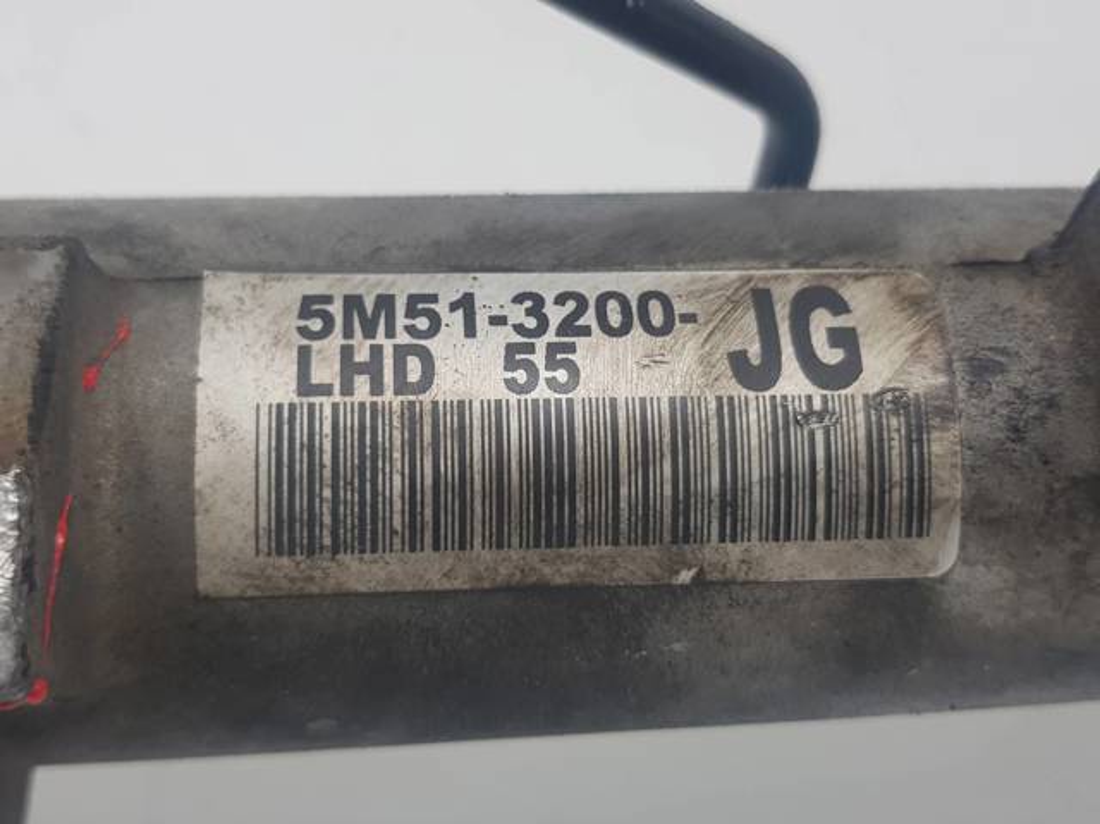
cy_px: 412
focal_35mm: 26
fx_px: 826
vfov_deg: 53.0
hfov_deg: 67.3
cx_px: 550
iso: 40
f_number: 1.7
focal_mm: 4.2
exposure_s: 1/212
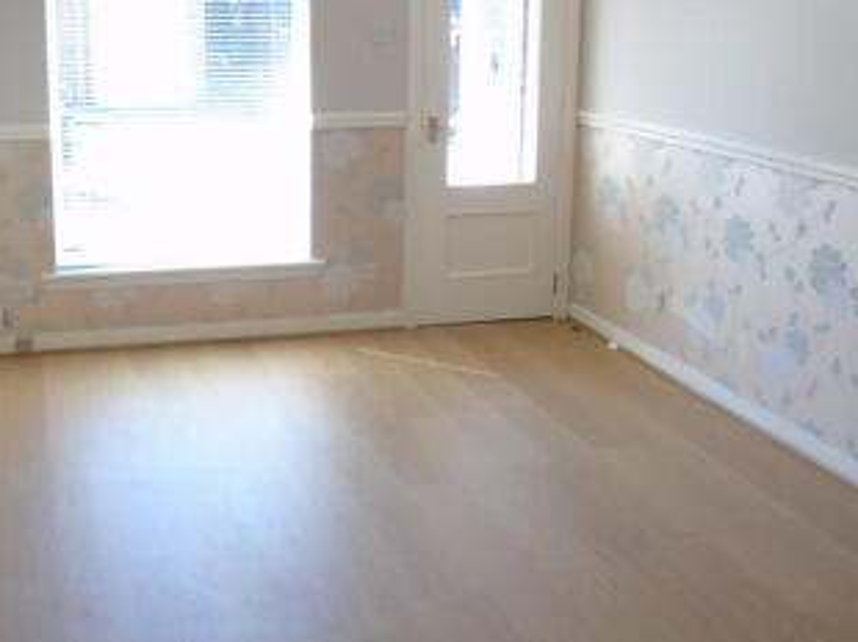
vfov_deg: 30.7
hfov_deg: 40.3
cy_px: 248
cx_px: 339
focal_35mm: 47
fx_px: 1164
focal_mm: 4.4
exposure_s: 1/40
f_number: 3.4
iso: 80
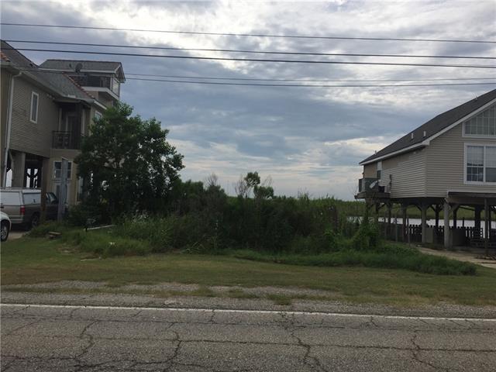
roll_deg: -3.5
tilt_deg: +1.1
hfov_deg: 61.7
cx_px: 248
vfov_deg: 48.2
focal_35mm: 29
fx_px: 416
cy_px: 186
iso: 32
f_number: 2.2
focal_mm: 4.15
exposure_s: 1/3597
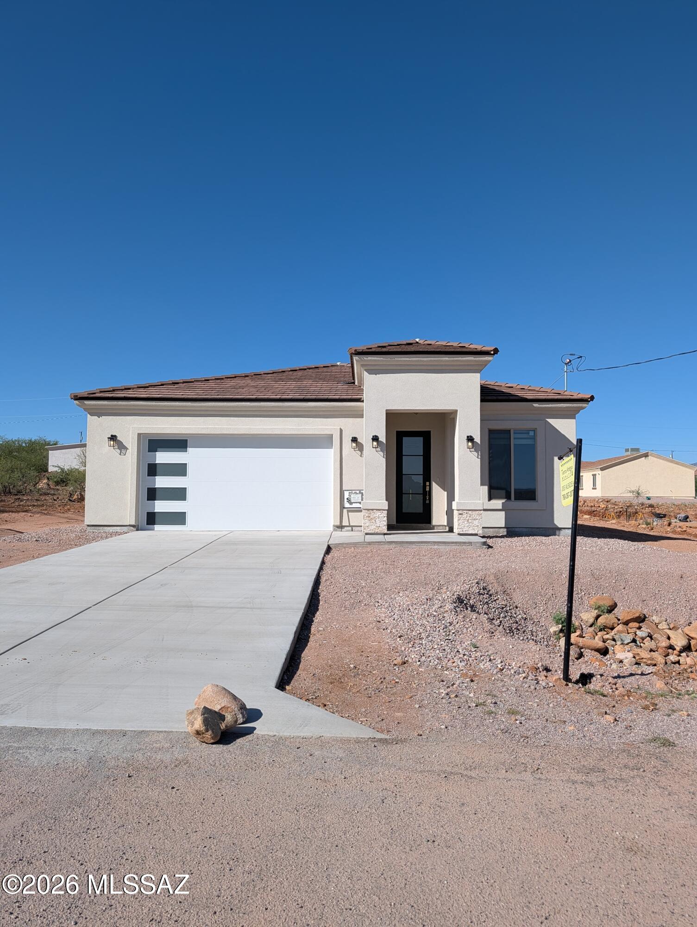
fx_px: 643
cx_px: 348
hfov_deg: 56.9
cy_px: 464
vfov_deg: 71.5
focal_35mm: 24
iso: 20
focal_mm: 6.9
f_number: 1.68
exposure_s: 1/1610
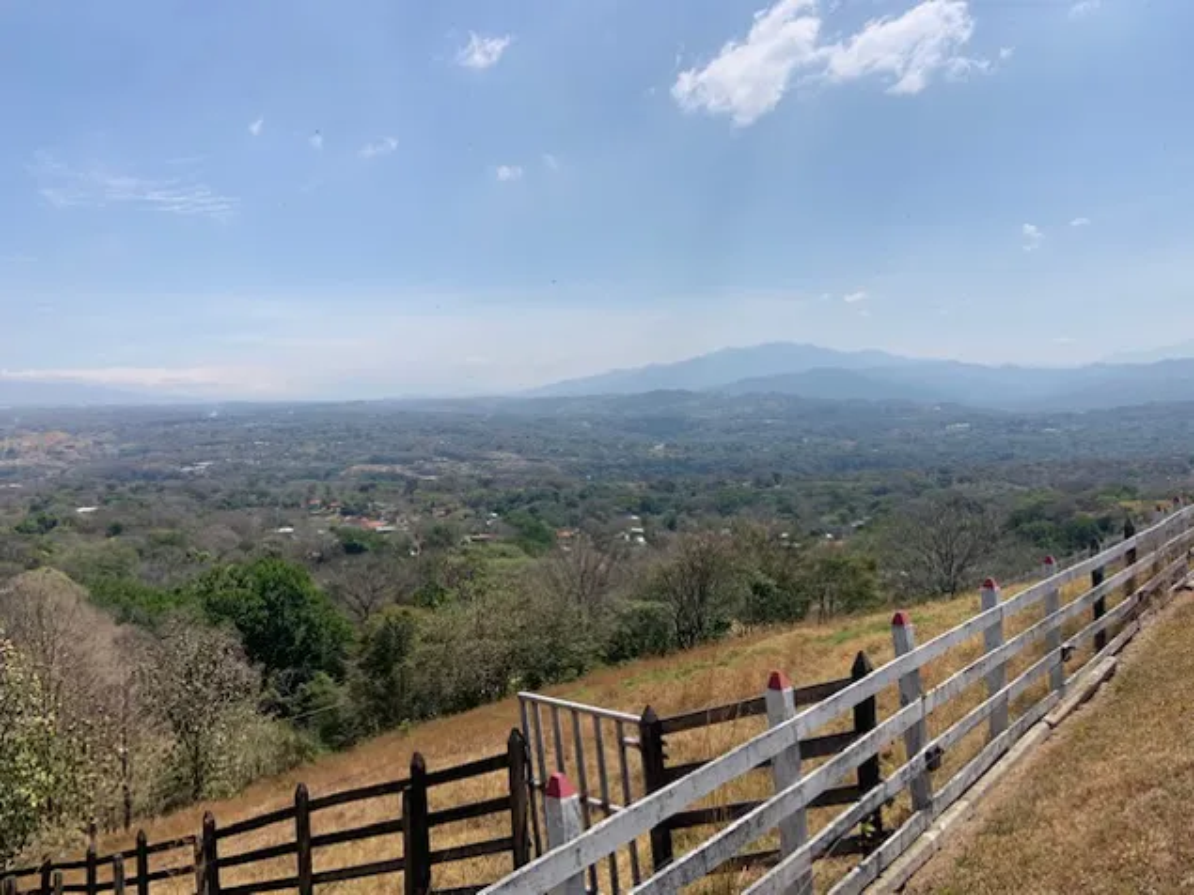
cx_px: 597
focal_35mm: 26
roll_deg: +2.6
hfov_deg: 67.3
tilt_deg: -2.8
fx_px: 897
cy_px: 448
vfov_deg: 53.0
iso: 25
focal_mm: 4.25
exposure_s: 1/3401
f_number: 1.8
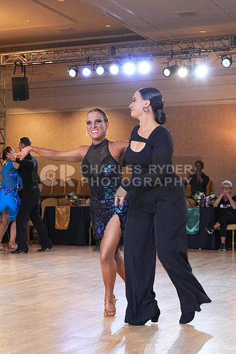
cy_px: 177
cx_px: 118
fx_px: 658
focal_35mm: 67
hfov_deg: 20.3
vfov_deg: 30.1
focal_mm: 45
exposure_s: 1/200
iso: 5000
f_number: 6.3
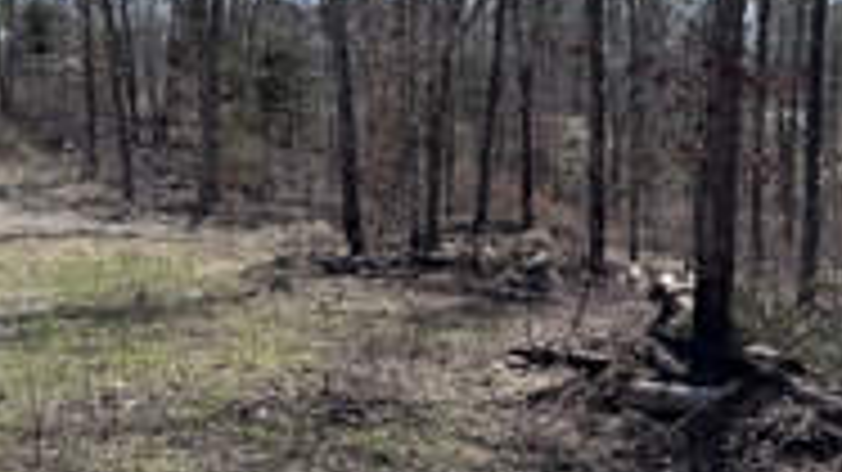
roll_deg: +1.9
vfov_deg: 21.4
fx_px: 1250
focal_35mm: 56
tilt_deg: -5.8
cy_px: 211
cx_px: 563
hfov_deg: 36.8
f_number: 1.78
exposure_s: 1/3247
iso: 80
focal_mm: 6.76
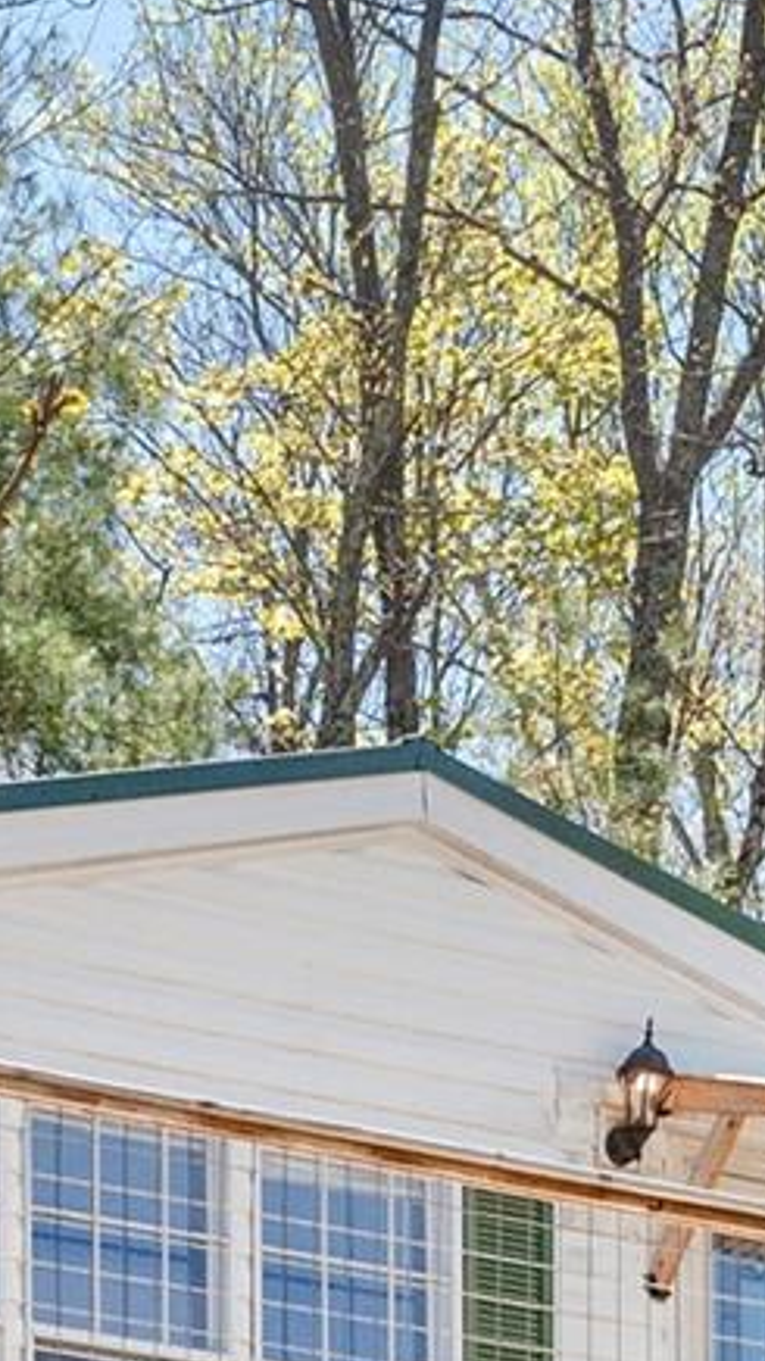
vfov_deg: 11.5
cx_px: -112
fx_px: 6749
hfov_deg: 6.5
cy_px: 1083
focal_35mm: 187
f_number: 7.1
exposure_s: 1/1250
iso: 320
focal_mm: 38
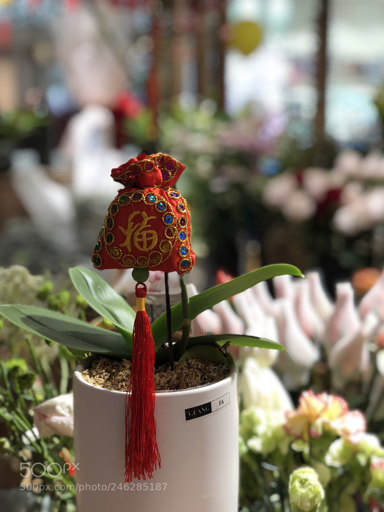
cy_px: 256
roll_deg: +1.9
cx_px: 192
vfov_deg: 36.8
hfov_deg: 28.0
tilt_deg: -10.0
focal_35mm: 52
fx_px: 769
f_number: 2.4
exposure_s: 1/50
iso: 40
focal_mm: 6
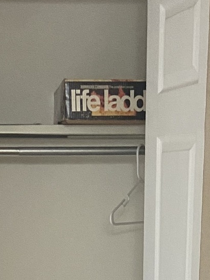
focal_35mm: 110
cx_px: 114
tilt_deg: -20.0
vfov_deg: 15.3
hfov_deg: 13.4
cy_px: 510
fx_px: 891
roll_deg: +0.7
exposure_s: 1/60
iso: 400
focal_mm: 4.25
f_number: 1.8
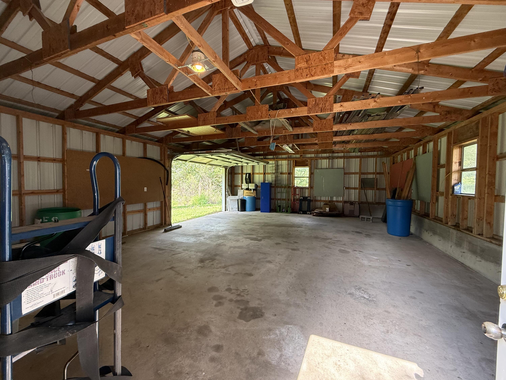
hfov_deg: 102.1
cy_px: 190
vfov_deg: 85.7
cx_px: 253
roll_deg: -0.8
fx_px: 205
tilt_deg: -1.6
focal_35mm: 14
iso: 160
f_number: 2.2
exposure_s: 1/99
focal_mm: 2.22
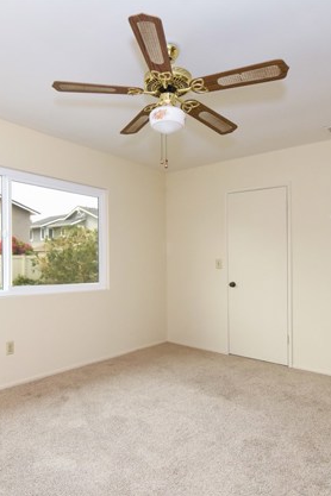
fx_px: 317
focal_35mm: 23
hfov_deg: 55.0
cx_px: 149
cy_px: 249
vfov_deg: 76.1
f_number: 8
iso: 1000
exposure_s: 1/250
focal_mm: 10
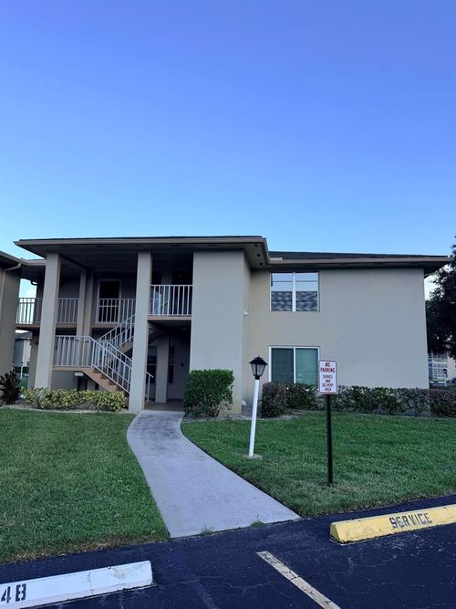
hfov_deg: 56.8
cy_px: 304
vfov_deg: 71.6
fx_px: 422
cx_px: 228
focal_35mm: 24
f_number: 1.78
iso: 80
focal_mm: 6.76
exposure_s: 1/1689
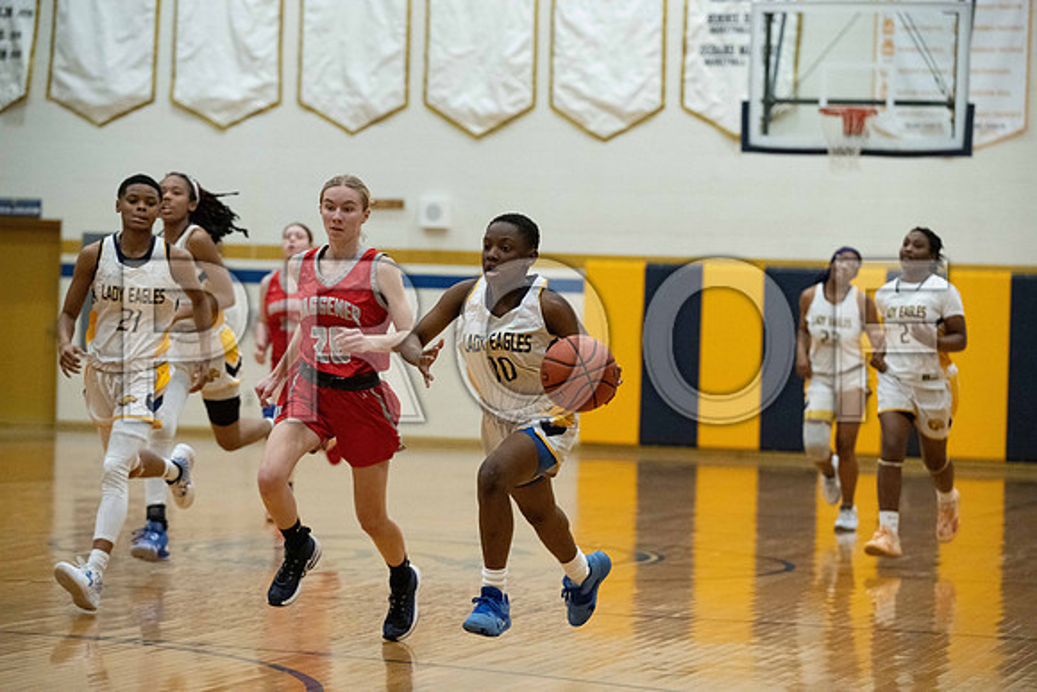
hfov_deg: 17.1
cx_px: 518
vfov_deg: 11.4
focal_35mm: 120
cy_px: 346
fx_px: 3457
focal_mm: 120
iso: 10000
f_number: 3.5
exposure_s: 1/1250
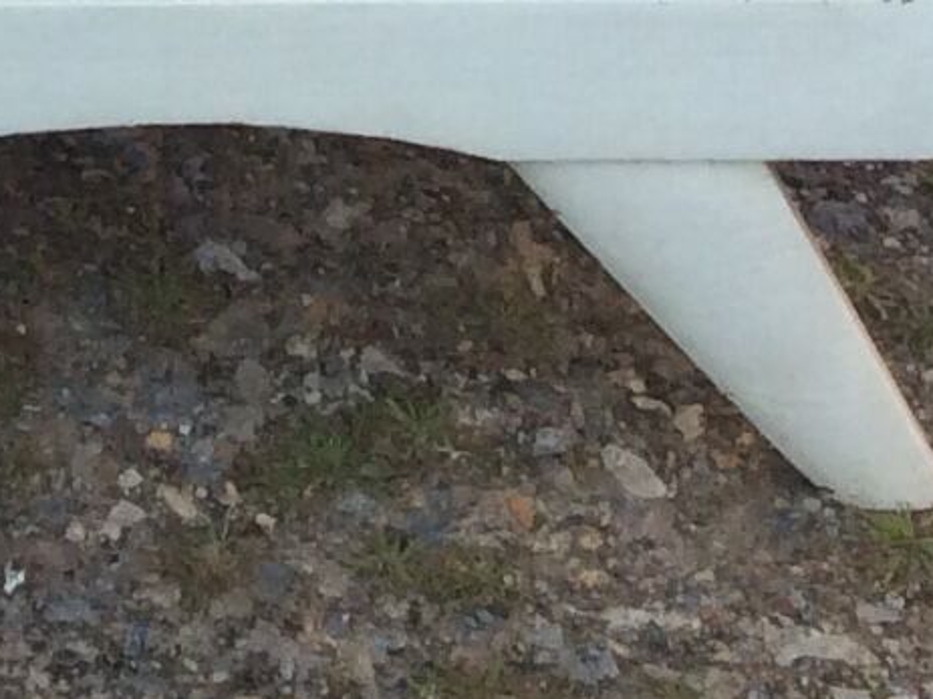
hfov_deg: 10.6
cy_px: -1193
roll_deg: +2.5
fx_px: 4823
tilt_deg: -16.4
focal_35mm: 179
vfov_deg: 7.5
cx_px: -496
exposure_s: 1/309
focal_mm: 3.3
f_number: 2.4
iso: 32
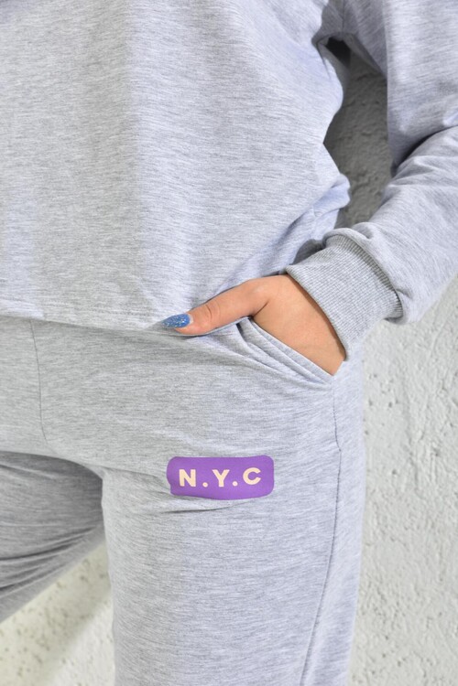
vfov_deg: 41.1
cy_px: 343
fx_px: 916
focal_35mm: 48
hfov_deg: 28.1
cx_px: 229
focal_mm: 48
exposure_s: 1/160
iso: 100
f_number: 7.1
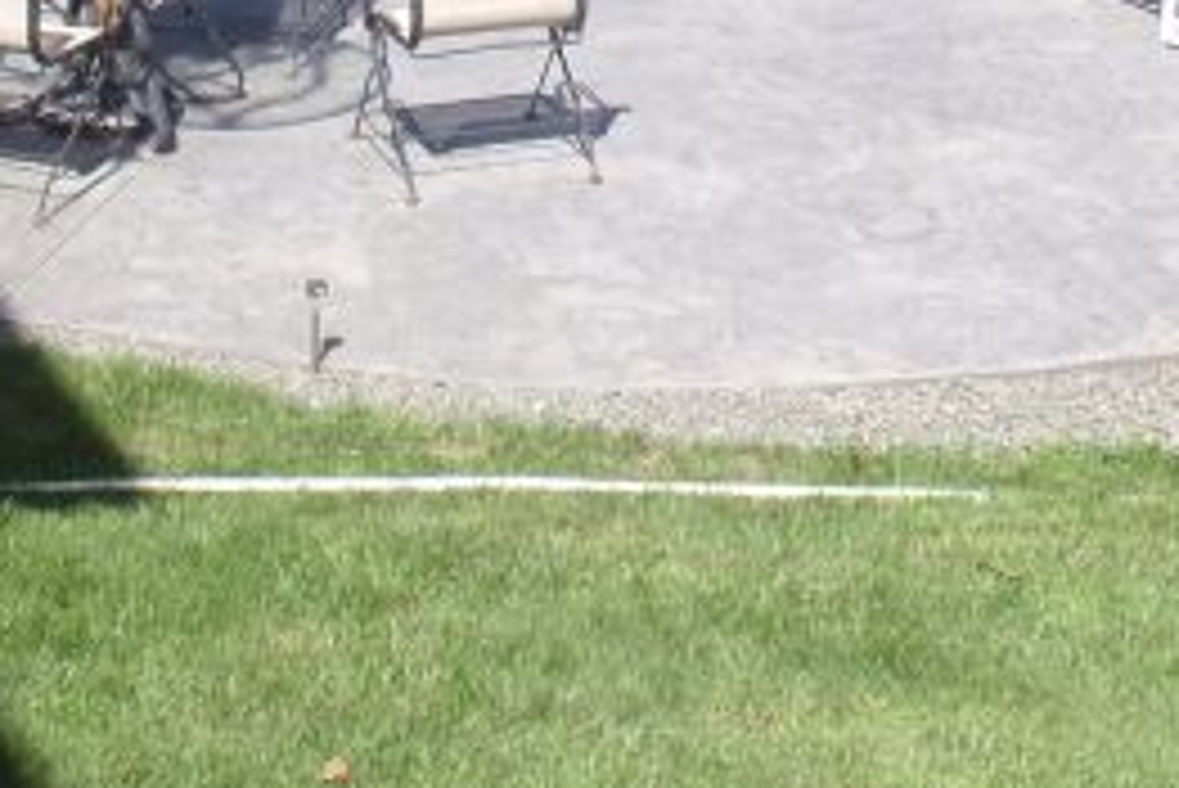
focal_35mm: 100
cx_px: 504
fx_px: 3277
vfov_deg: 13.3
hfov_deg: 20.4
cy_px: -218
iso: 64
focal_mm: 5
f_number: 8
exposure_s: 1/80
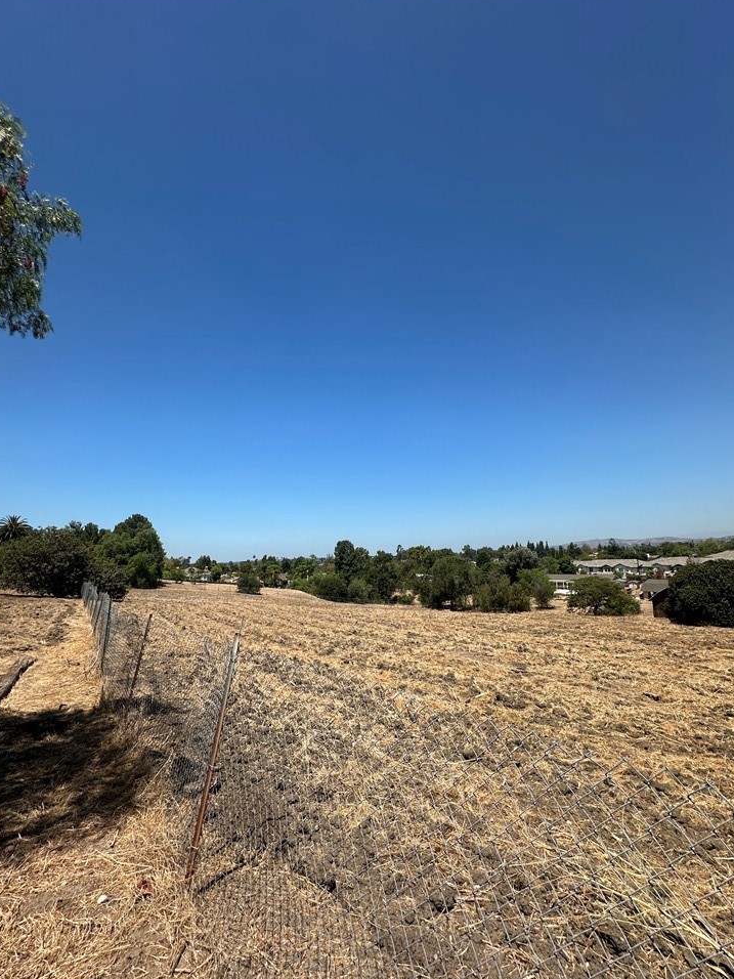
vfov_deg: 98.1
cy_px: 511
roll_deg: +1.6
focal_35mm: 15
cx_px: 366
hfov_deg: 81.7
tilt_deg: +6.2
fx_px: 424
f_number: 2.2
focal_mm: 2.22
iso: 50
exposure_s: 1/2681
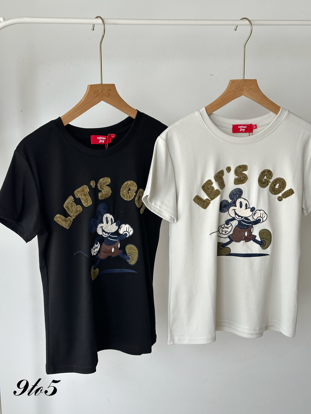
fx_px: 575
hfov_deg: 30.3
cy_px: 207
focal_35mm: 48
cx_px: 156
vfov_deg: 39.7
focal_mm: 6.86
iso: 100
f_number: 1.78
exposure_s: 1/60
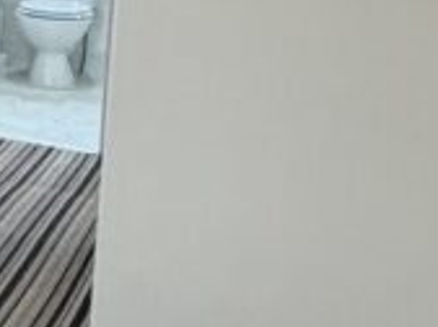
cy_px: -47
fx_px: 1073
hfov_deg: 15.0
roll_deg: -0.1
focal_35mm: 85
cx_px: -588
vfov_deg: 16.7
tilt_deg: -6.8
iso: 200
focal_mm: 2.22
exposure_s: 1/100
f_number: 2.2
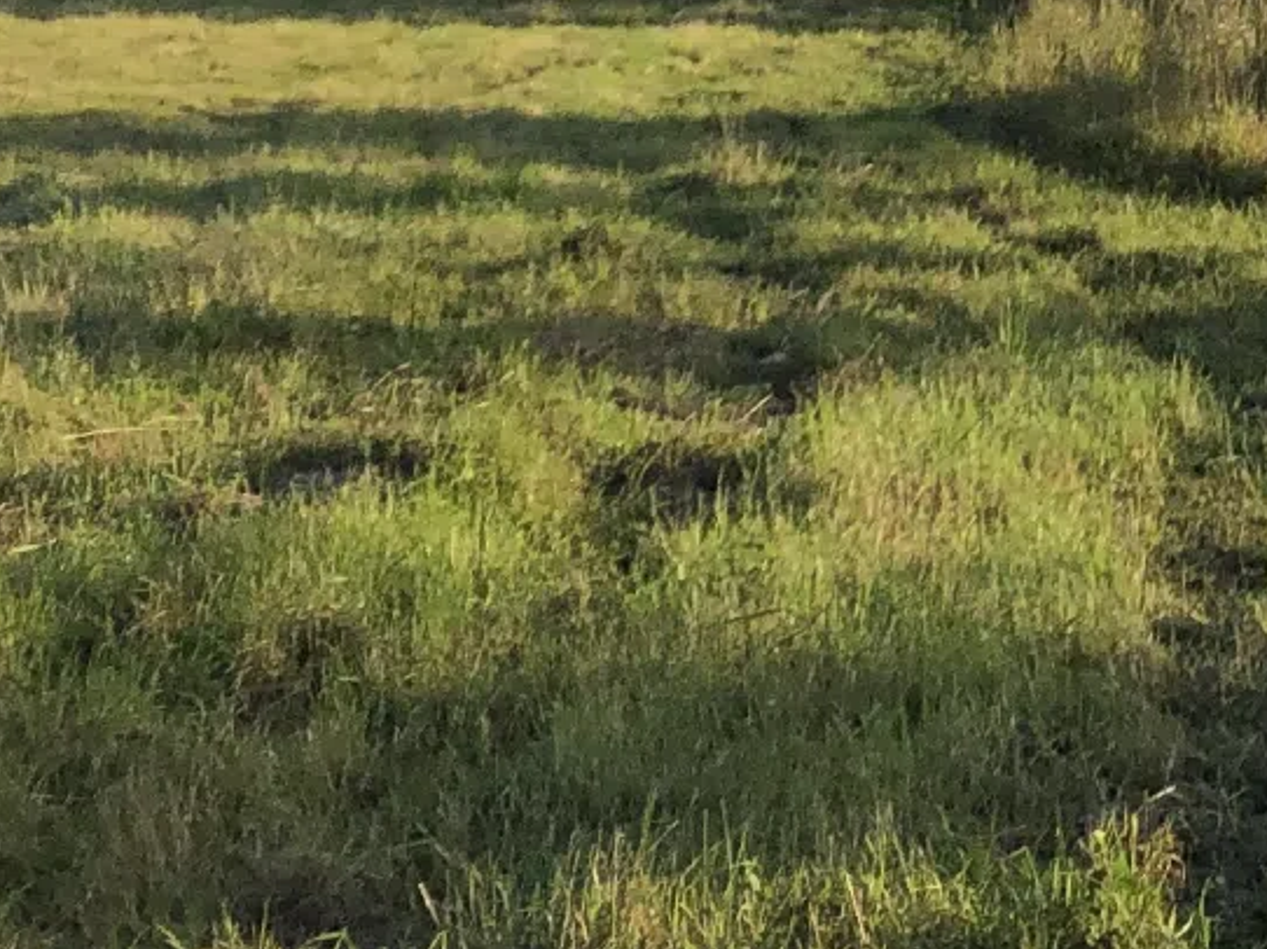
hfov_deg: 15.1
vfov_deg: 10.9
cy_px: -916
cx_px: 1664
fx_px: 4537
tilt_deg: +10.3
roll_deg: +0.1
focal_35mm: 124
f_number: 1.8
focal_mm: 4
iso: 20
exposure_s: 1/1736
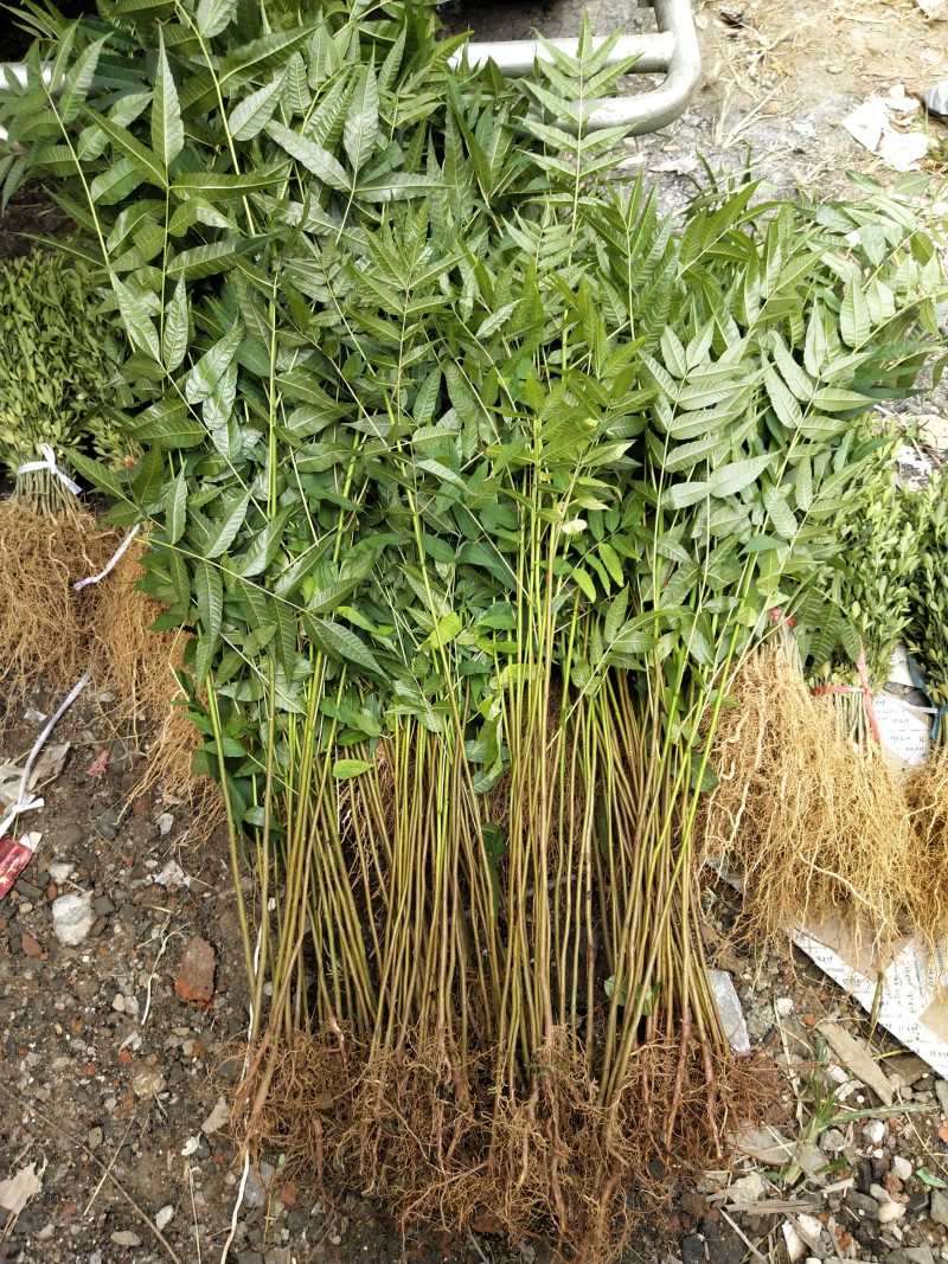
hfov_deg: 46.8
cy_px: 632
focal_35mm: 30
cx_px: 474
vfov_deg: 60.0
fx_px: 1096
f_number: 1.8
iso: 50
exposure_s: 1/286
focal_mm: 3.95
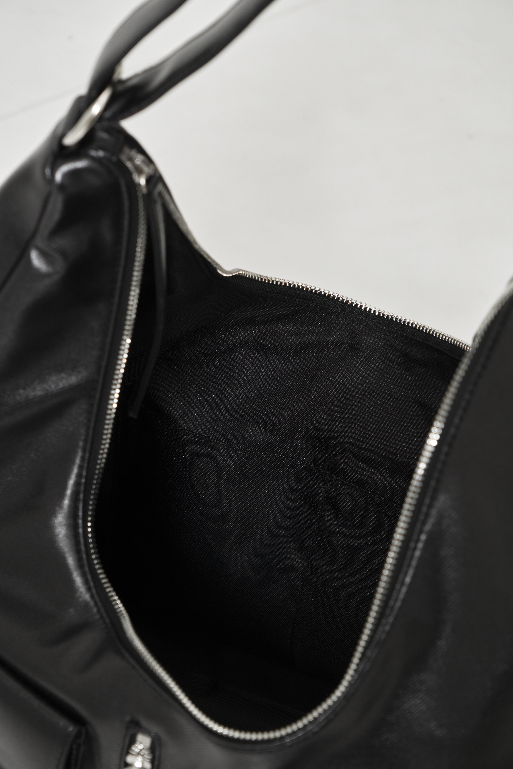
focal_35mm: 98
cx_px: 256
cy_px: 384
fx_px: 2095
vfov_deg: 20.8
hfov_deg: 14.0
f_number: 5.6
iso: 100
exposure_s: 1/200
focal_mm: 65.2
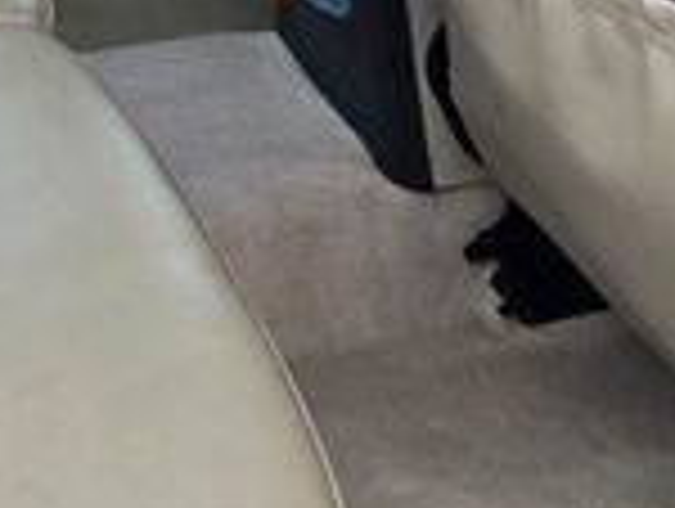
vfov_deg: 15.0
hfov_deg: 17.9
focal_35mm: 98
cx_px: -328
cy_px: 103
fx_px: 1914
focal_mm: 6.3
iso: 100
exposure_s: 1/180
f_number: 1.7
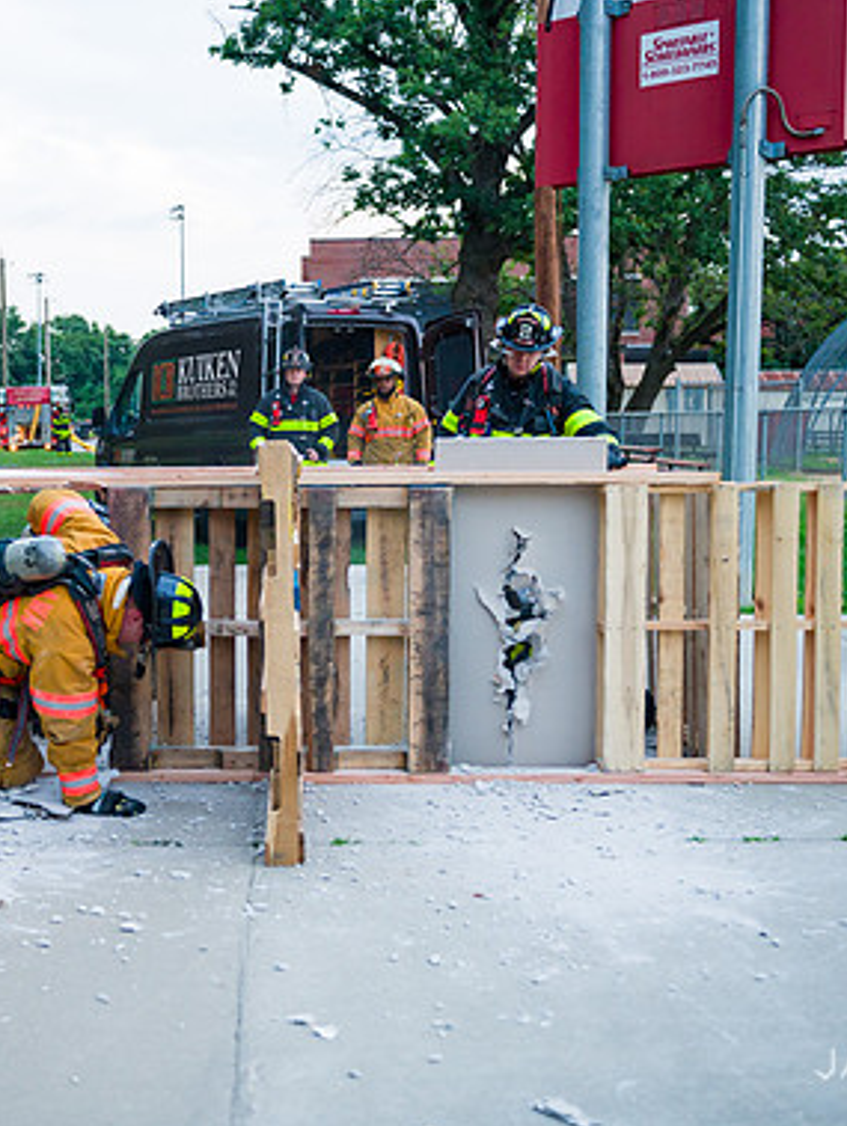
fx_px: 1531
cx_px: 238
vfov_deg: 40.4
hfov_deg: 30.5
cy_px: 570
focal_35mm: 47
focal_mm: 32
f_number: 3.2
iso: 1600
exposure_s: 1/200
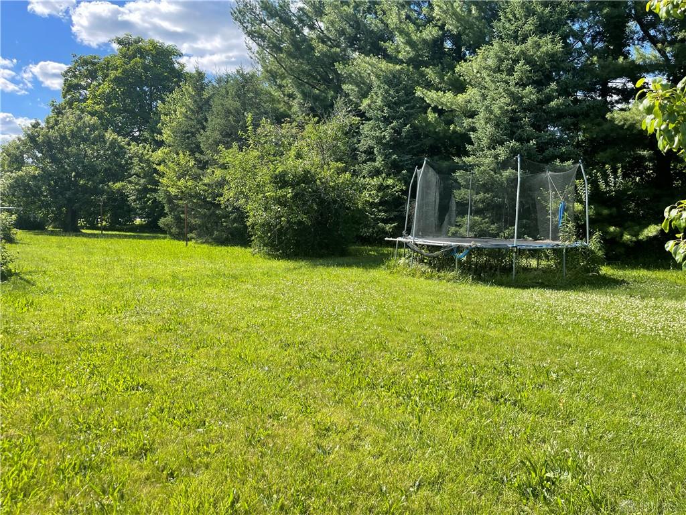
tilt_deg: -5.3
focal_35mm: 25
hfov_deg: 69.4
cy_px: 258
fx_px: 495
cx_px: 343
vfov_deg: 54.9
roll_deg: -0.5
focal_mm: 5.1
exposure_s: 1/1339
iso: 32
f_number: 1.6
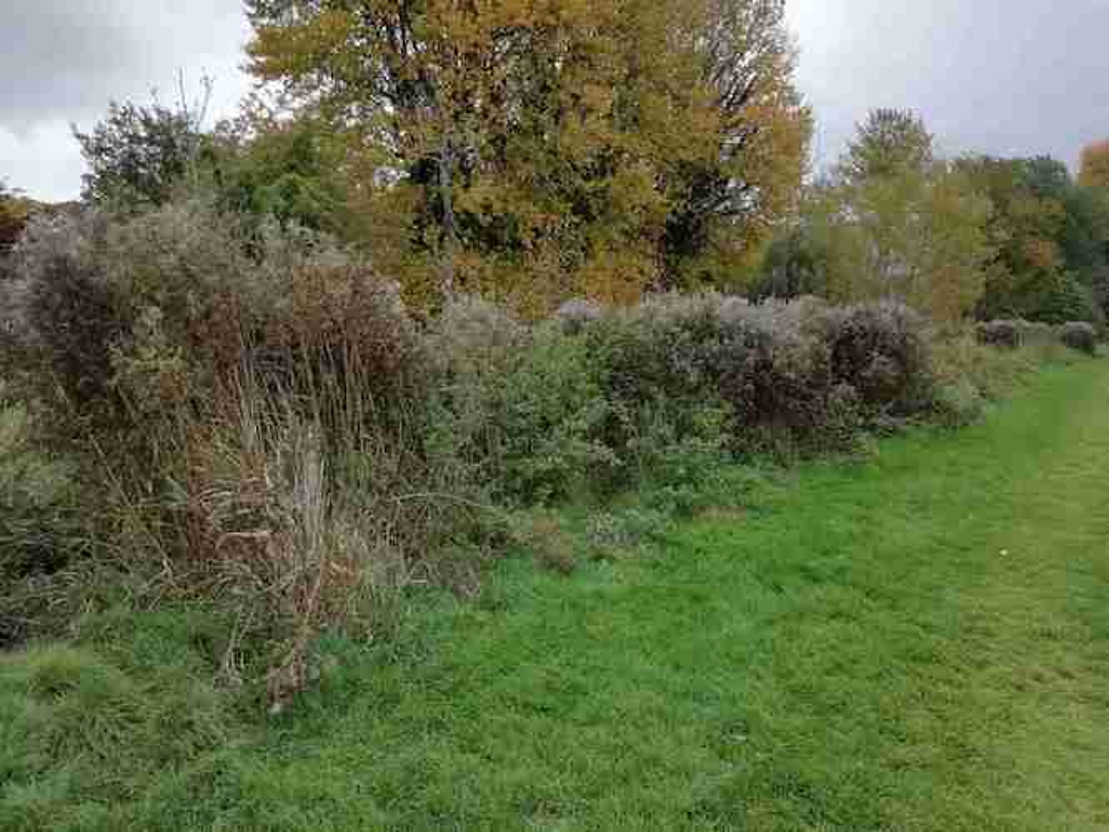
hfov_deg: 67.3
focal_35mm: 26
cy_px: 416
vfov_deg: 53.1
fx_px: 833
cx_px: 554
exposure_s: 1/299
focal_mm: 3.46
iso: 50
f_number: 2.2
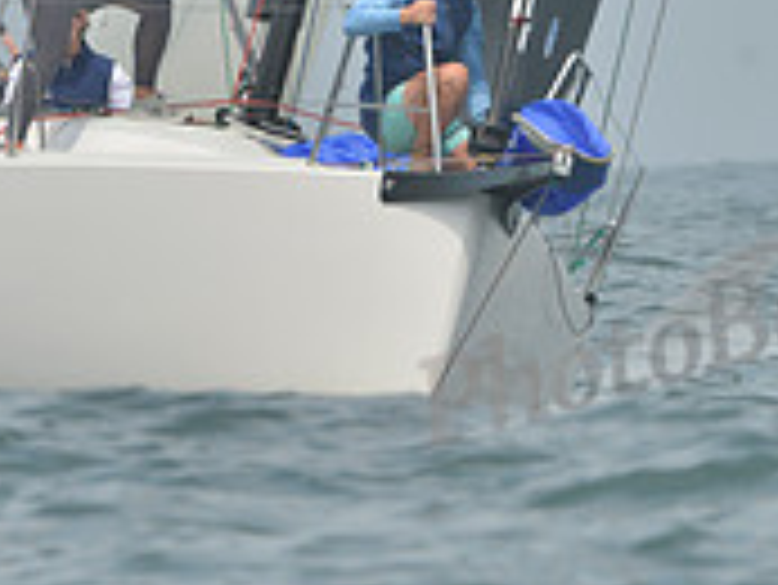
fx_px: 28968
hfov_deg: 1.5
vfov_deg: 1.2
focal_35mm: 1288
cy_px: 160
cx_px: 189
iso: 280
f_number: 9
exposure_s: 1/800
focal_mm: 400
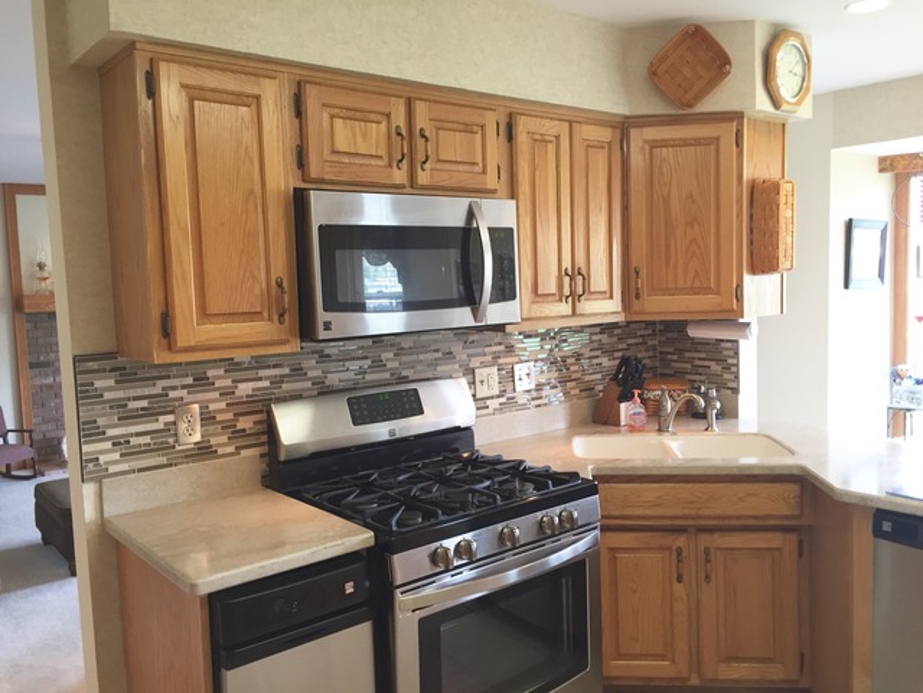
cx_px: 462
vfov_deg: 48.2
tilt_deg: -5.6
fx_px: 773
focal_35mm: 29
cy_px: 346
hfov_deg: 61.7
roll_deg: +1.9
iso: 80
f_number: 2.2
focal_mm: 4.15
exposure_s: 1/30
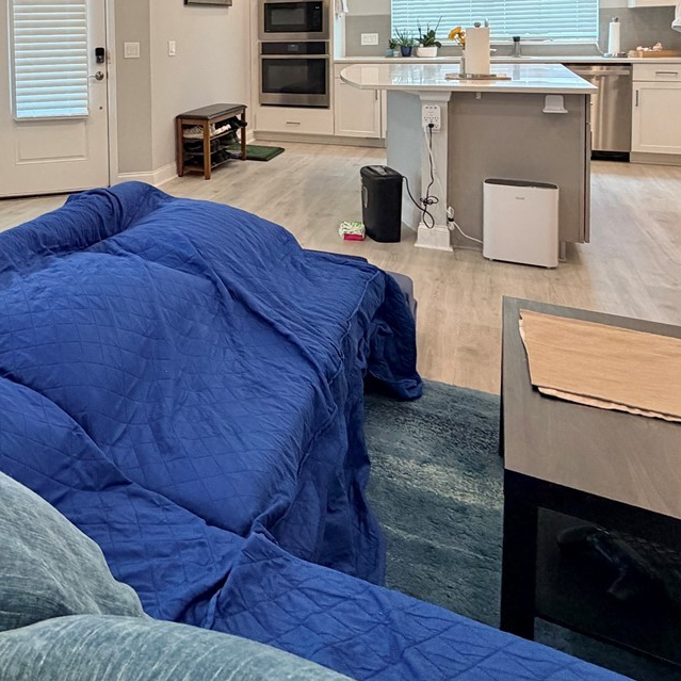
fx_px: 690
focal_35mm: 31
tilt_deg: -2.7
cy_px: 64
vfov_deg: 47.1
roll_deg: +0.8
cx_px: 80
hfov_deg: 47.7
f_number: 2.2
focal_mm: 2.22
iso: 250
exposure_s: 1/120
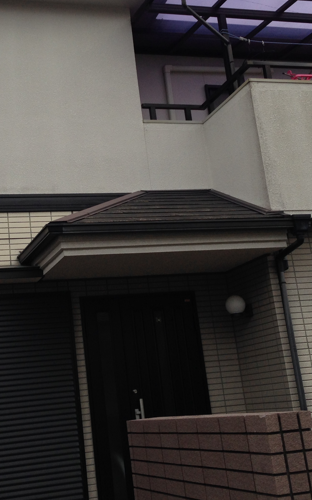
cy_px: 197
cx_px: 97
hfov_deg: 22.6
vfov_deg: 35.5
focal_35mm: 57
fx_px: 775
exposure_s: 1/131
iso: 50
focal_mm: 4.12
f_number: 2.4
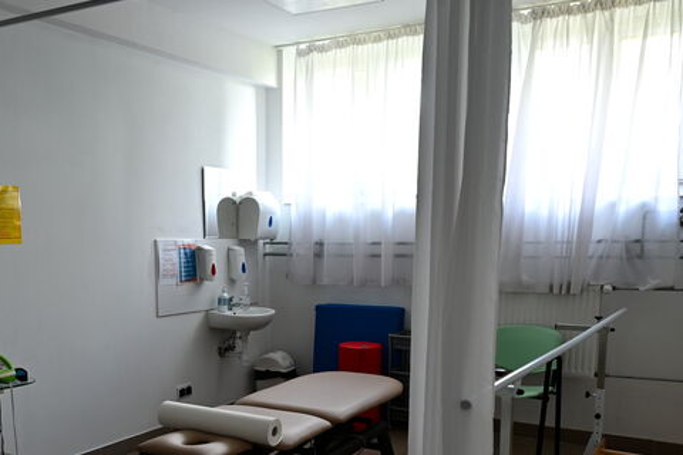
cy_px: 356
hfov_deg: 48.2
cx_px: 275
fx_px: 759
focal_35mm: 40
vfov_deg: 32.6
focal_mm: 24
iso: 320
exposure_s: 1/20
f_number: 4
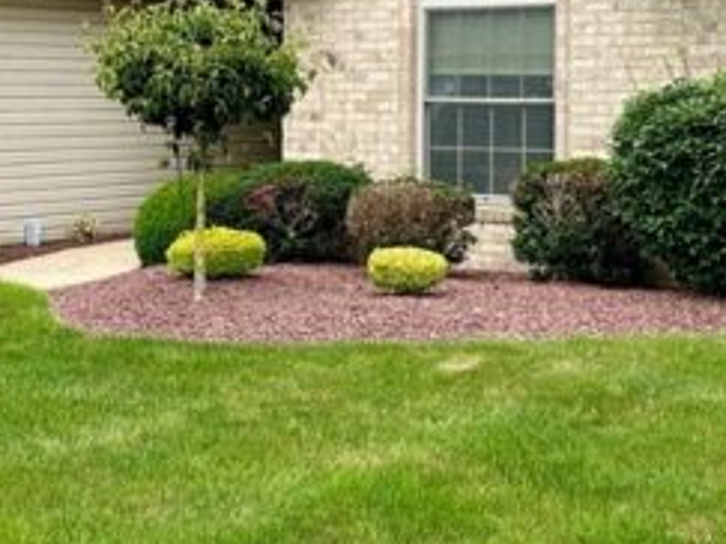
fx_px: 1656
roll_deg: -1.0
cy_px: 90
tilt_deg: -0.1
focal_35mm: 79
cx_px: 239
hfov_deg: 24.6
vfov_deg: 18.4
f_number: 1.78
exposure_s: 1/2660
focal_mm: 6.86
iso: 80
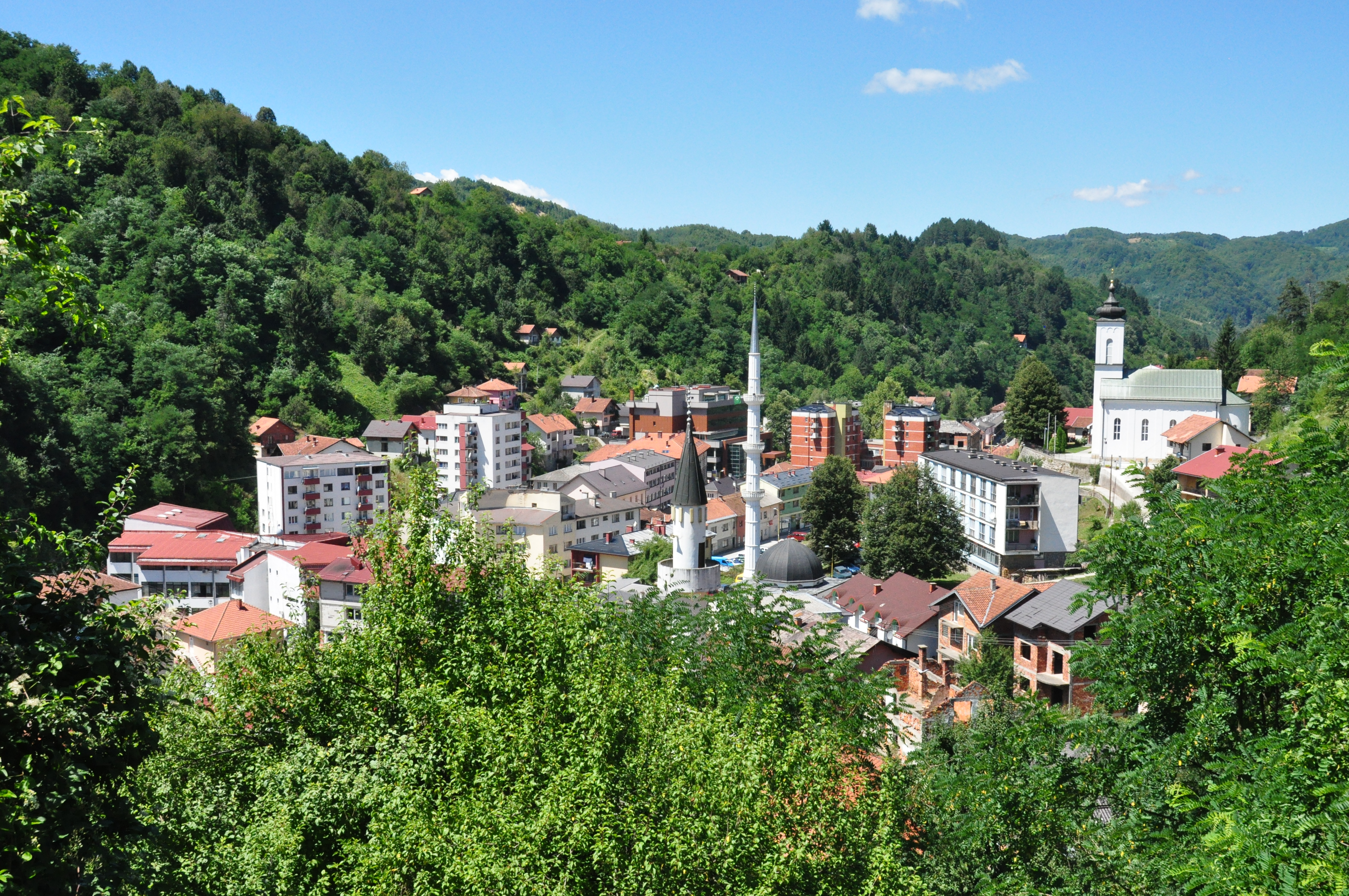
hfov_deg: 53.2
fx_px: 1347
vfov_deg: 36.8
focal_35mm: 36
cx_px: 674
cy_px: 448
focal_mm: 24
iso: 1600
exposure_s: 1/1000
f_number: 13
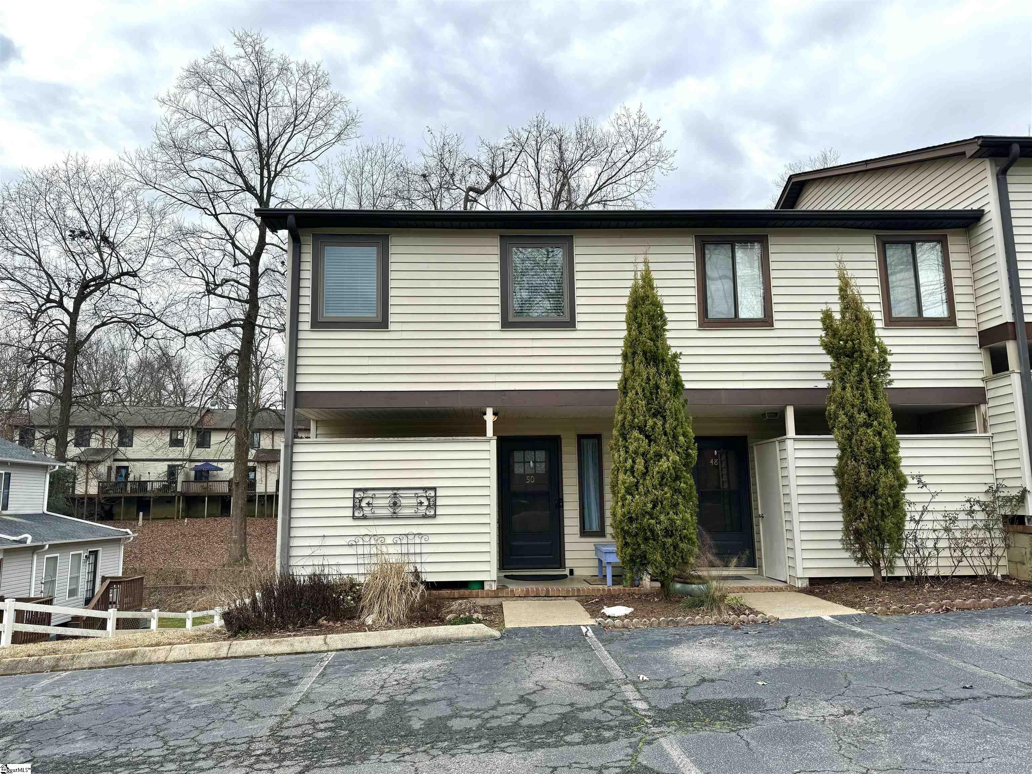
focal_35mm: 24
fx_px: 716
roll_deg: +0.6
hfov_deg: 71.6
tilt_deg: +6.8
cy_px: 387
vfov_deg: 56.8
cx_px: 516
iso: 80
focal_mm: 6.86
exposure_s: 1/2105
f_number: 1.78
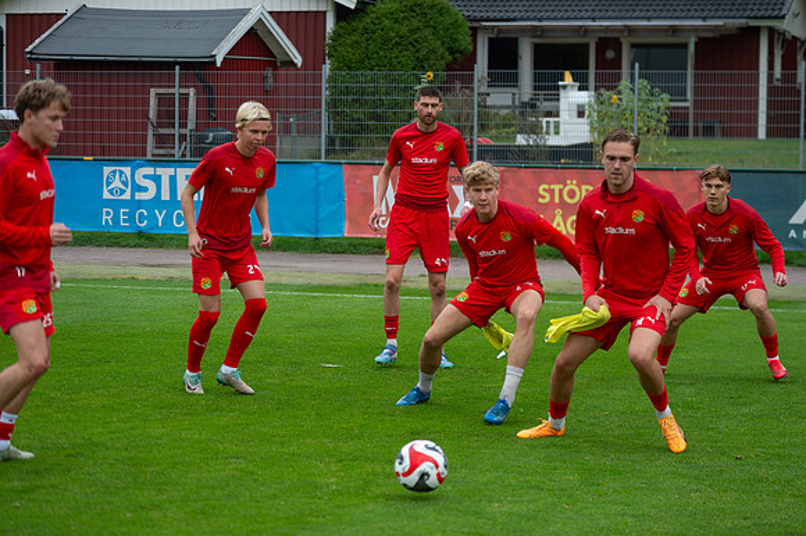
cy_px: 268
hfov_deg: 20.4
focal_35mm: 100
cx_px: 403
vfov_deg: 13.7
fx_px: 2238
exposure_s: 1/1250
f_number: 3.5
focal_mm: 100
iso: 200
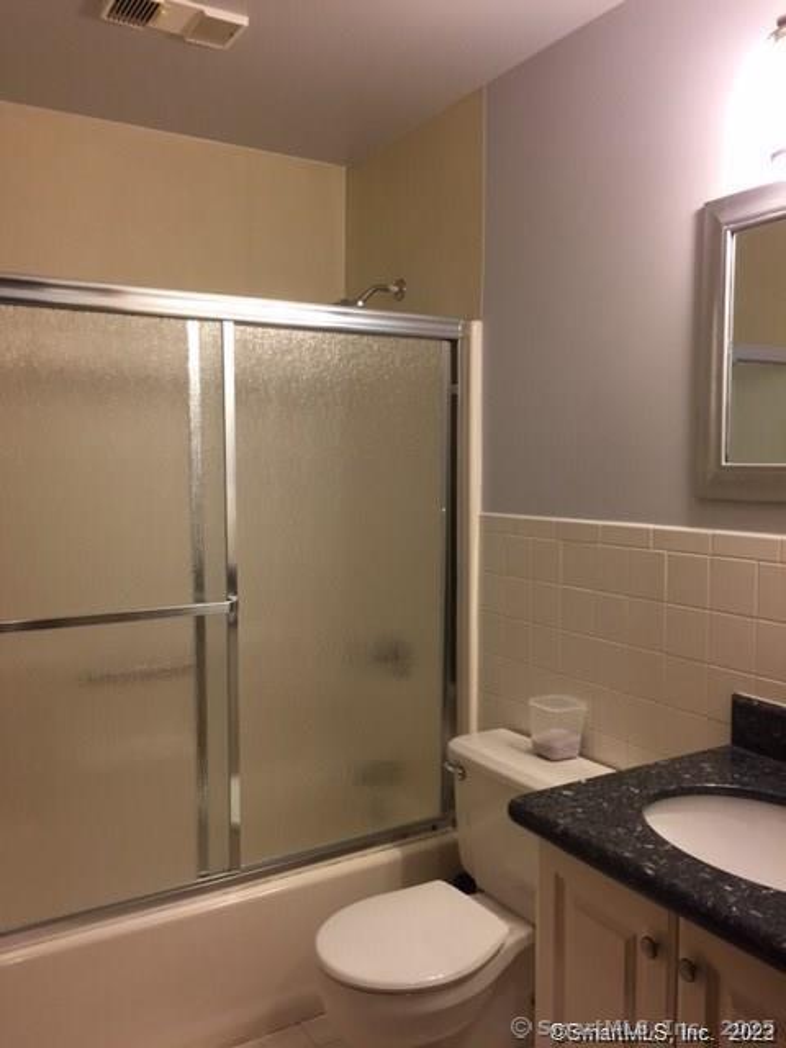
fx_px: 878
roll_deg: +0.1
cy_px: 524
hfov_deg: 48.2
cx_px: 393
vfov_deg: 61.7
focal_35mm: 29
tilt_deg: -3.8
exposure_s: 1/30
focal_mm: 4.15
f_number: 2.2
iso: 64
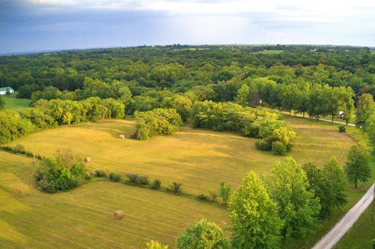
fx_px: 385
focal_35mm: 37
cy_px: 156
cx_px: 237
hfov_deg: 51.3
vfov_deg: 35.7
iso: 800
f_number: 3.5
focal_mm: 10.26
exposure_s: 1/200
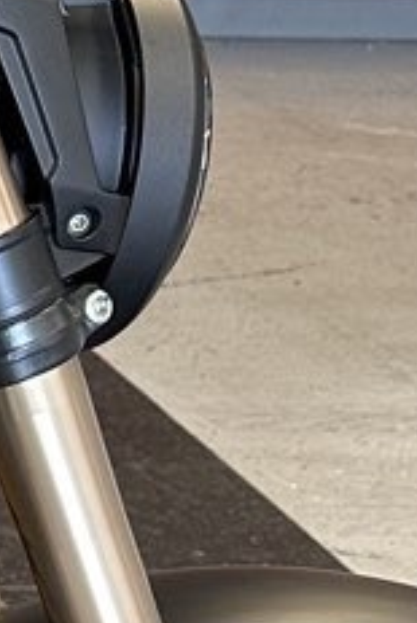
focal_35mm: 172
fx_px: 2984
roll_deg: -1.9
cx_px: -1178
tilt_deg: -28.1
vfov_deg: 11.6
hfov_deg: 6.6
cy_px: 846
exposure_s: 1/60
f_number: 1.78
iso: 200
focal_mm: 6.86
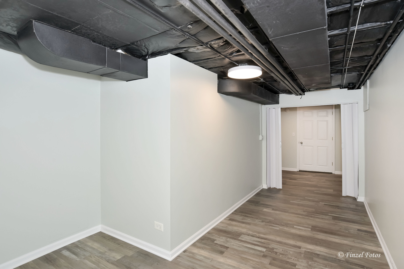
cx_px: 202
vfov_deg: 67.4
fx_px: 202
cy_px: 134
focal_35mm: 18
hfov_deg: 90.0
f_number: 7.1
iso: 500
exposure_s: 1/50
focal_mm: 18
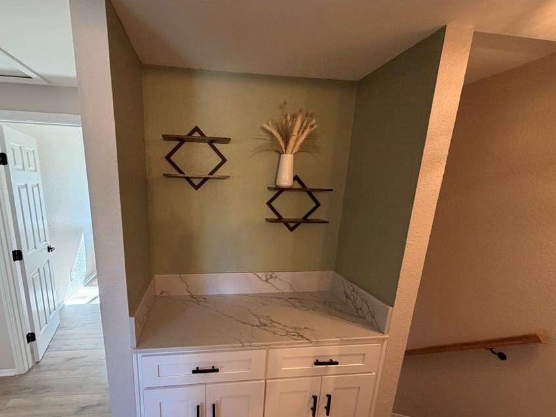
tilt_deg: -15.0
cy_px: 251
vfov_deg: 73.9
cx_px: 232
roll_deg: -1.3
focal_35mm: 17
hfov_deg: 90.2
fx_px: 273
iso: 250
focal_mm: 2.22
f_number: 2.2
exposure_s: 1/120
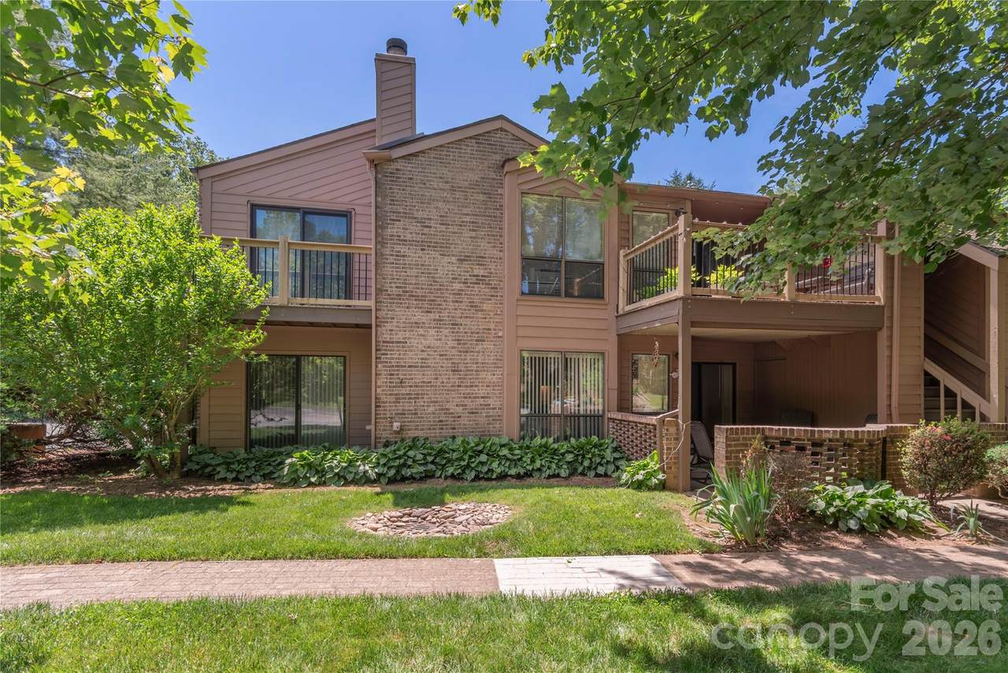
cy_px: 336
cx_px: 504
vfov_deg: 70.5
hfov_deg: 93.3
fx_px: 476
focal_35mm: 17
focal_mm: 17
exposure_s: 1/800
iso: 320
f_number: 7.1
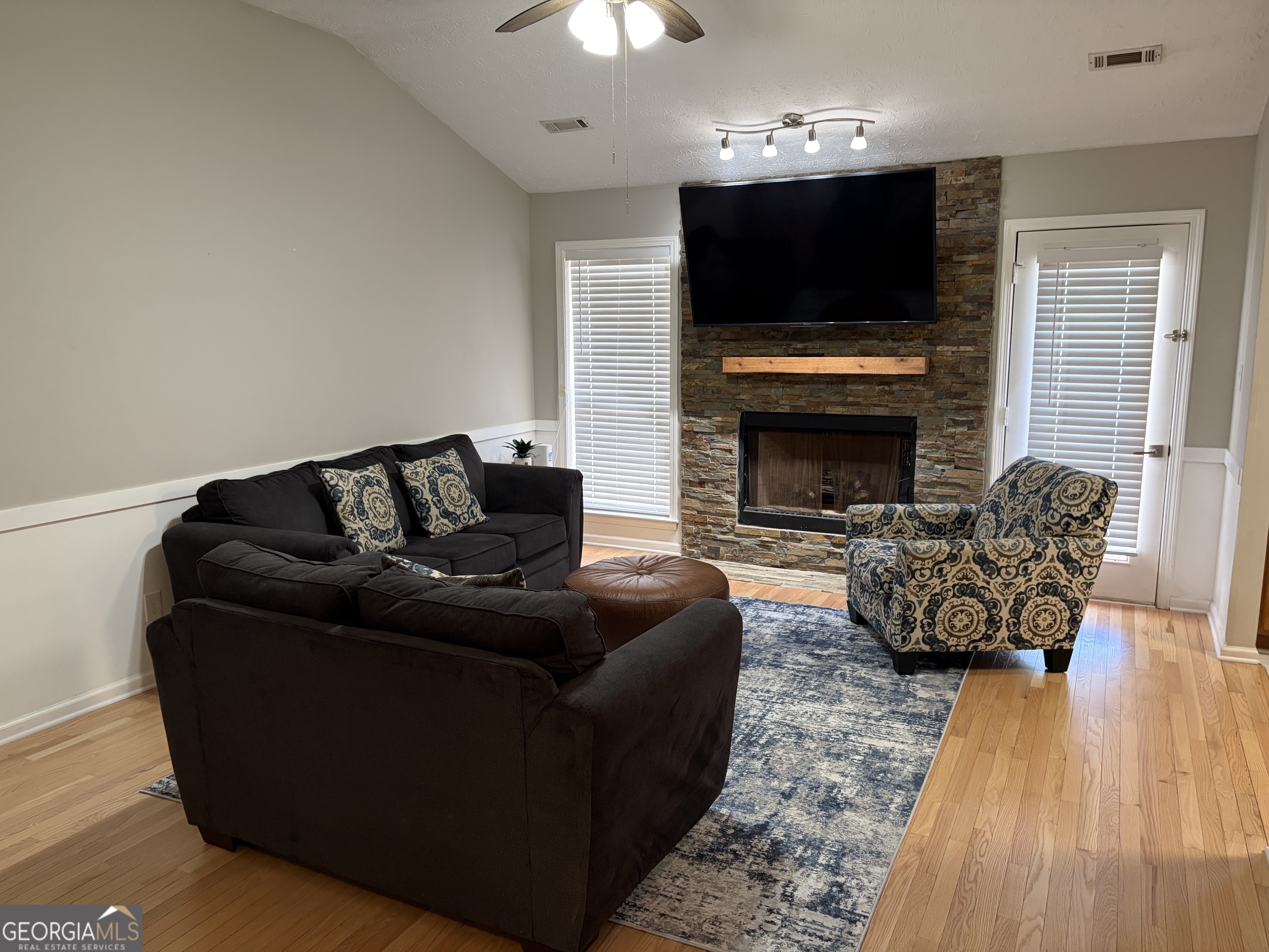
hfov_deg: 67.3
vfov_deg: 53.1
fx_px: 953
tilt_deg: -8.9
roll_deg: +1.0
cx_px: 634
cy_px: 476
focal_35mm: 26
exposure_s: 1/60
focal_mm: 5.96
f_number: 1.6
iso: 160
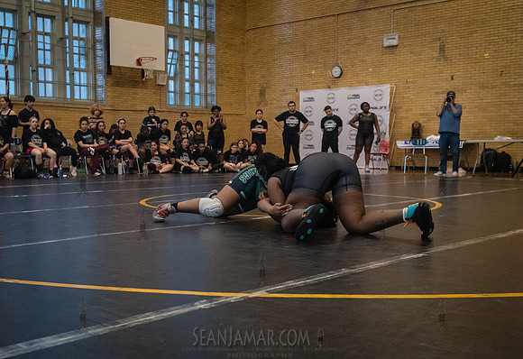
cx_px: 221
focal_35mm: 44
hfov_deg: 44.2
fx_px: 641
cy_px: 201
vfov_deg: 31.2
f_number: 4
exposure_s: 1/400
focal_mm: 35
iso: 6400
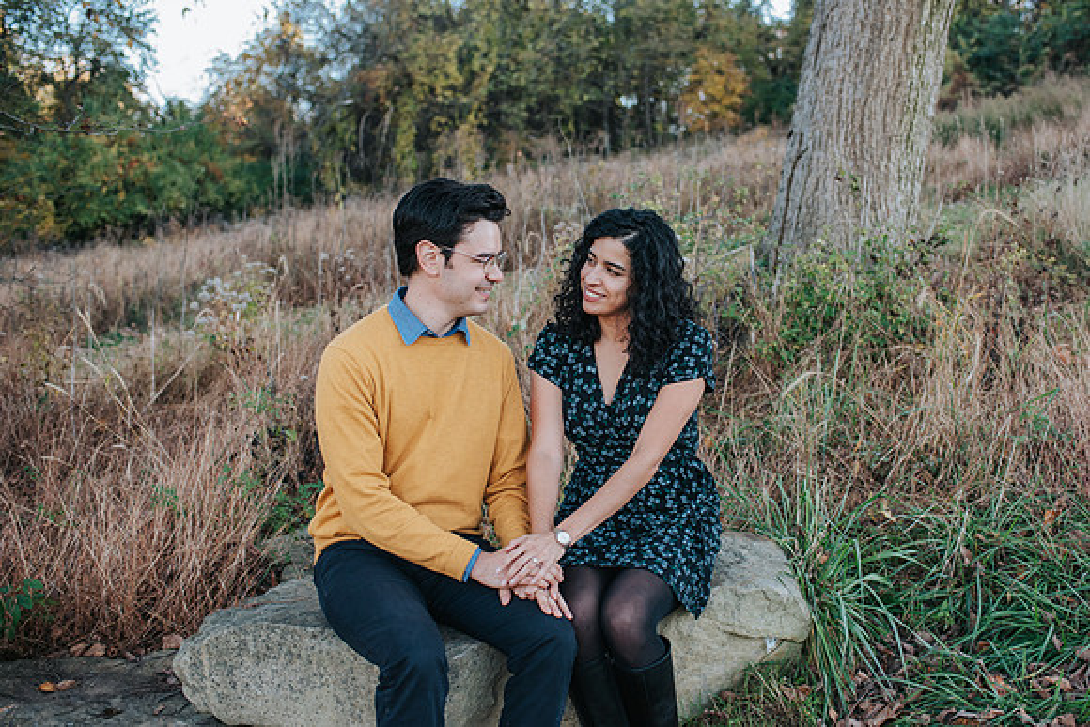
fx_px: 1186
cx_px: 610
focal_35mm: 39
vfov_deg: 34.1
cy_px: 364
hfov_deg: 49.3
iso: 1000
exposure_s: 1/1000
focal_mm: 35
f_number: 3.2
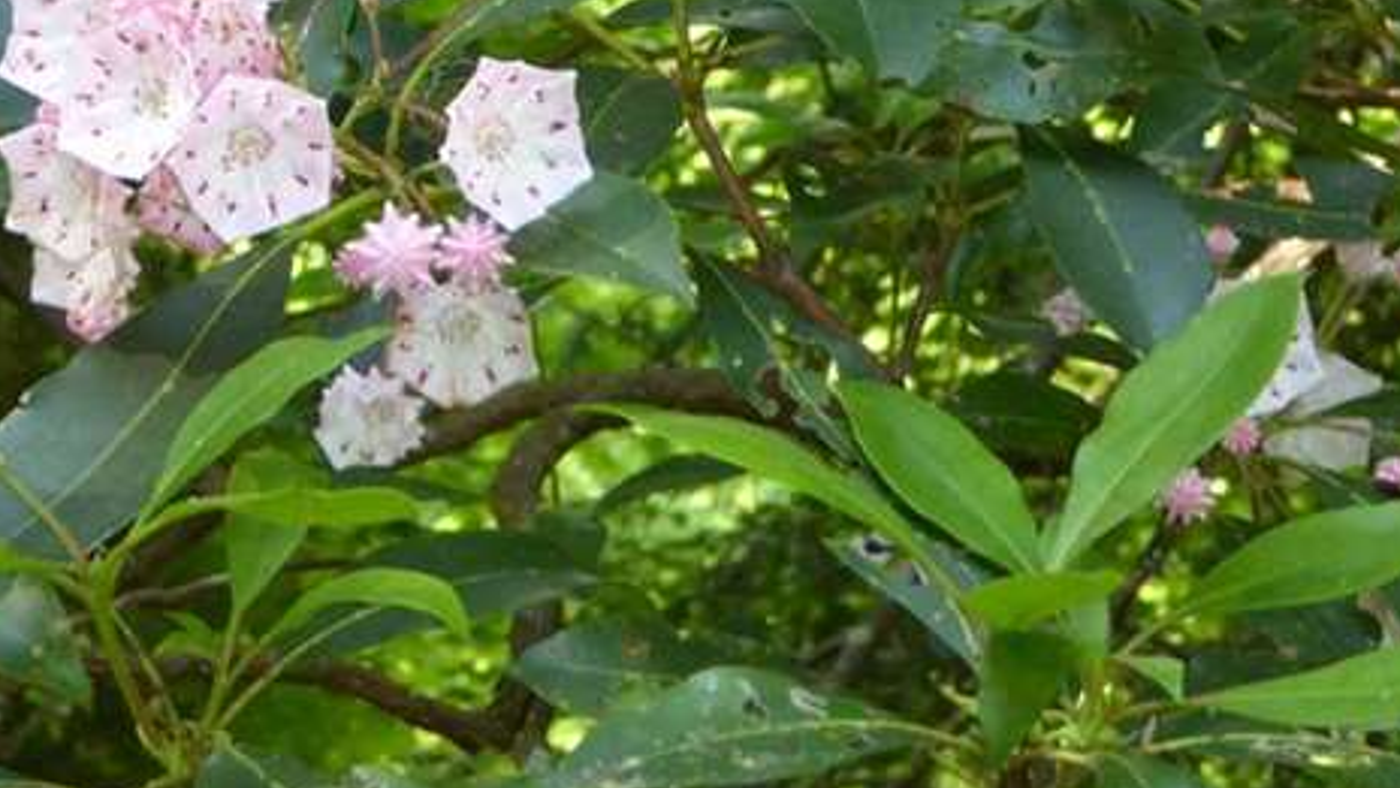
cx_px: 380
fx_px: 5160
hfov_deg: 15.4
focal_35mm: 139
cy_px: -78
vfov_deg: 8.7
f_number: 4.6
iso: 500
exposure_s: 1/60
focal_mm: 13.2
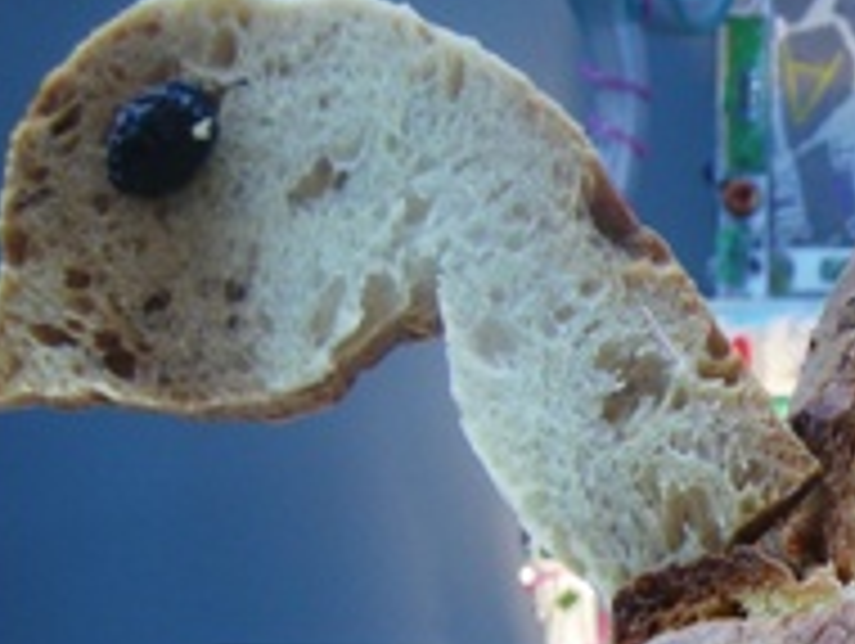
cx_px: 1184
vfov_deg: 12.2
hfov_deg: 15.3
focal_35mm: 121
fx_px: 2992
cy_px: 540
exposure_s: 1/53.1
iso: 76
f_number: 2.7
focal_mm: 7.5
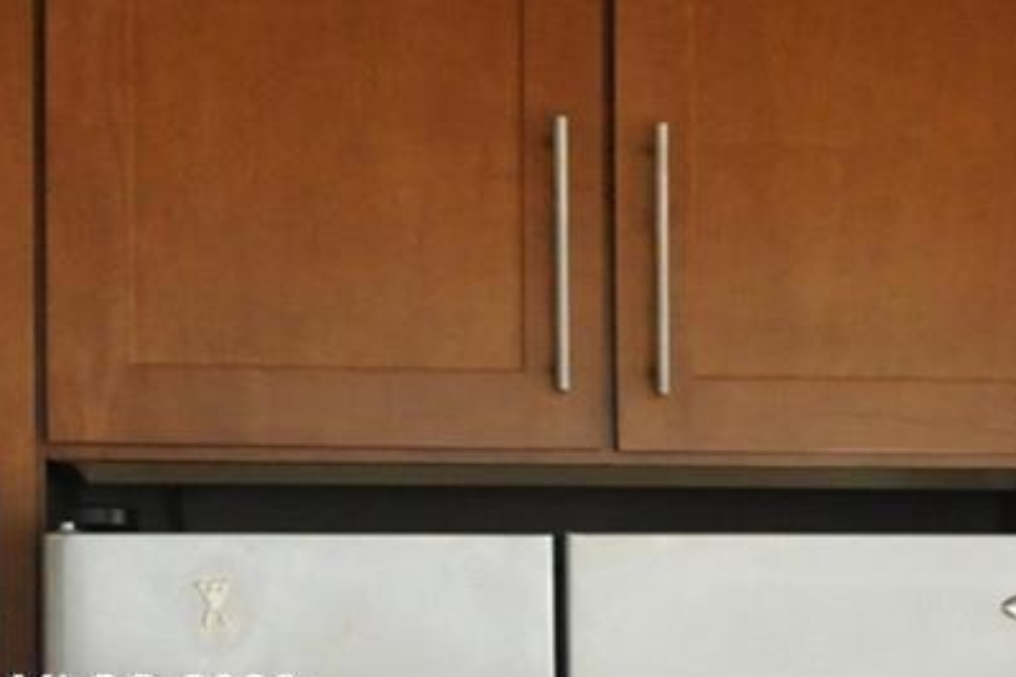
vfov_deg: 12.5
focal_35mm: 108
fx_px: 3048
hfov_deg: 17.1
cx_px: 1523
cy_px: 700
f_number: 6.3
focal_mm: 18
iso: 1600
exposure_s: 1/160
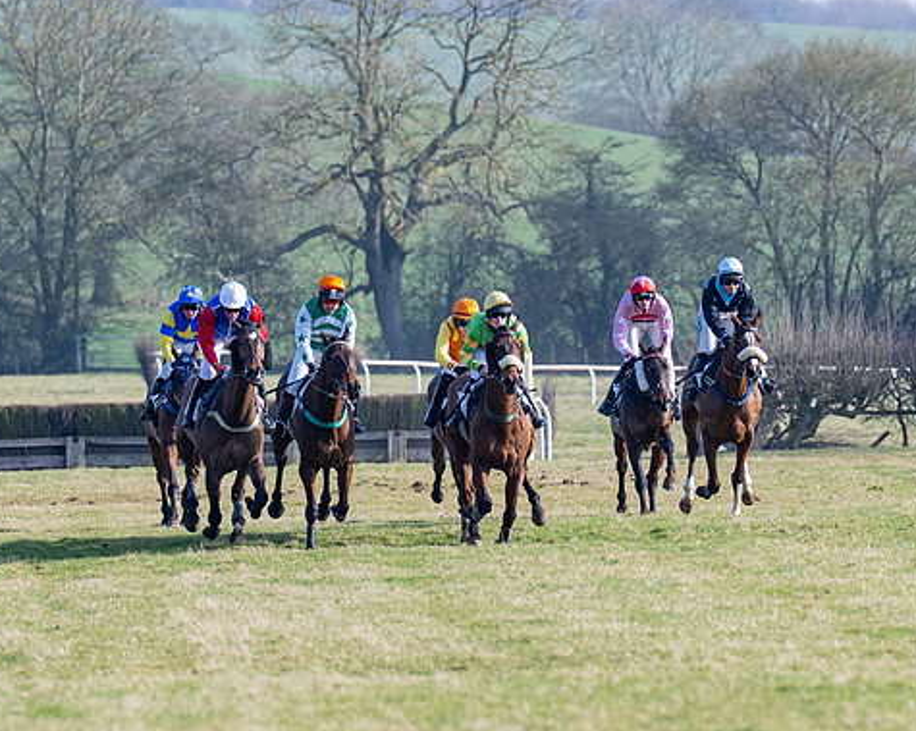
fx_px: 15004
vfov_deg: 2.8
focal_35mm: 554
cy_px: 427
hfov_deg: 3.5
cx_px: 522
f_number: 4
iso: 200
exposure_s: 1/1250
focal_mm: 200
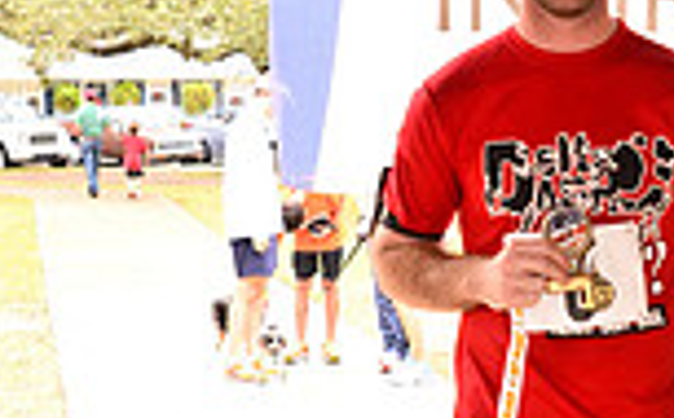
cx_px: 648
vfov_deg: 10.7
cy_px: 238
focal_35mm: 122
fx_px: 2228
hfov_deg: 16.9
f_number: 4
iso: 640
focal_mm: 27
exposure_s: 1/125
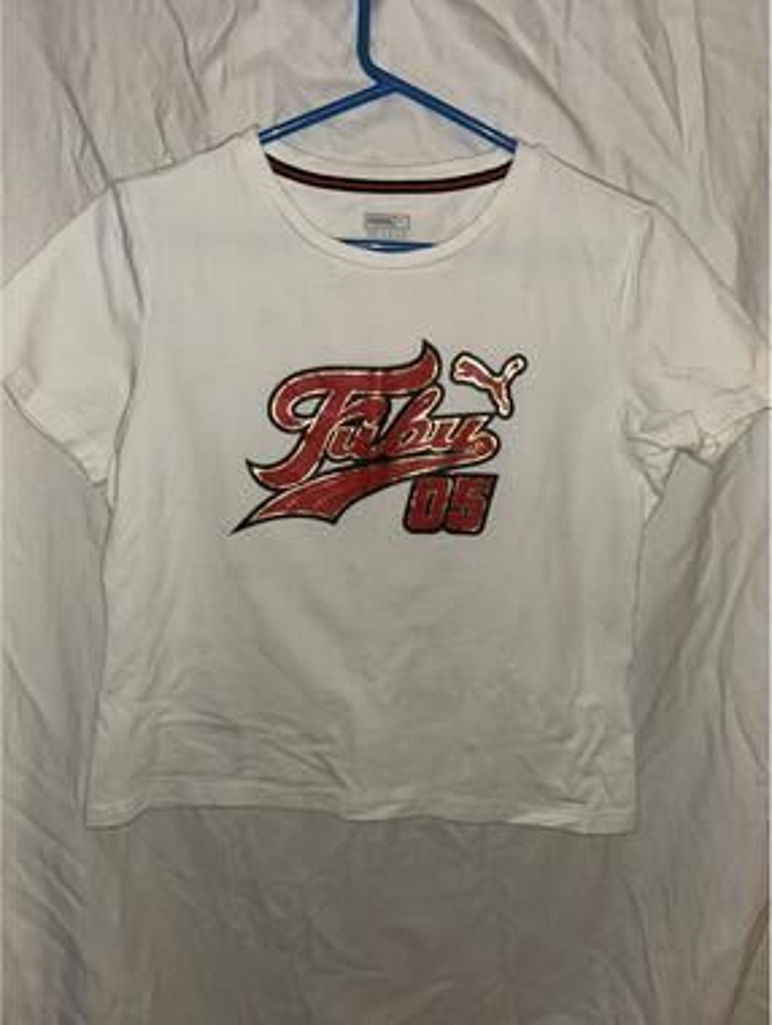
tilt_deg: -9.9
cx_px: 386
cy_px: 512
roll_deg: -0.4
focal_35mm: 26
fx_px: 771
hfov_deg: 53.2
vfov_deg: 67.2
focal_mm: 5.7
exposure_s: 1/17
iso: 64
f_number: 1.5
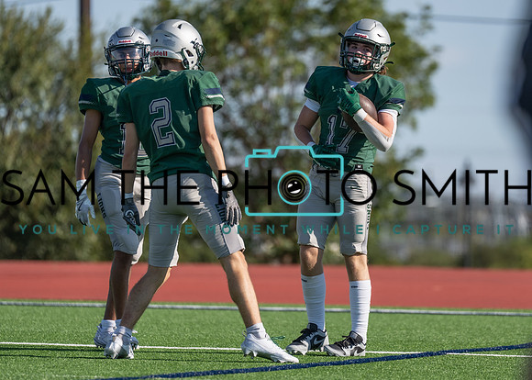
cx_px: 353
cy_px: 170
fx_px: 4790
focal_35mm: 317
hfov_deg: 6.4
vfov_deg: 4.5
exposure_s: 1/2500
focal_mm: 200
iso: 100
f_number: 2.8
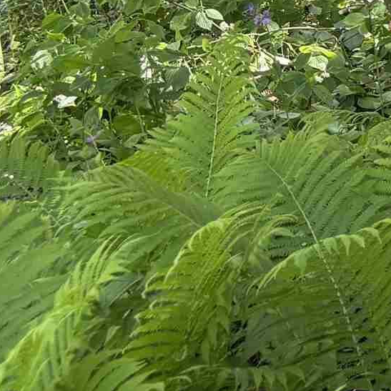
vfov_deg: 12.7
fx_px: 1649
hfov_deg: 11.7
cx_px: 854
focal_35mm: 129
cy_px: -231
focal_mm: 5.96
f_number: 1.6
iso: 40
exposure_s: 1/121
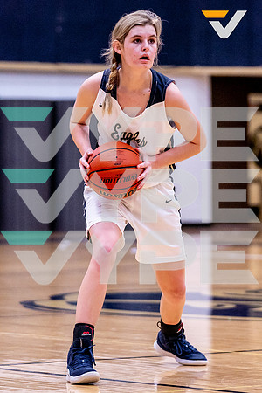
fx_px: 2557
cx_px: 158
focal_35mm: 234
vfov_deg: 8.8
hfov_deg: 5.9
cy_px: 184
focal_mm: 119
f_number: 2.8
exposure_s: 1/1250
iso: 2000
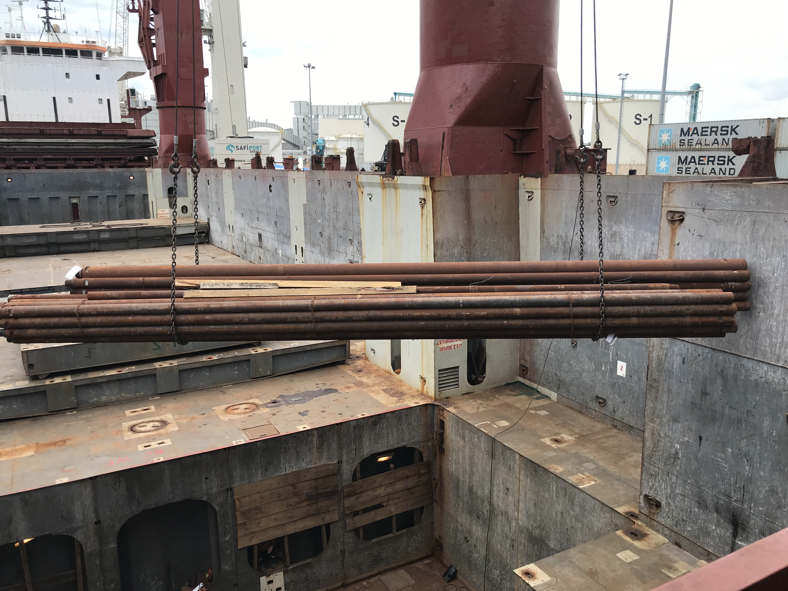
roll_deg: +0.5
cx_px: 394
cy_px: 296
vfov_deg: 49.7
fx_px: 637
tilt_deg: -11.8
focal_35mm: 28
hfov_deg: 63.4
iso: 20
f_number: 1.8
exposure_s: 1/887
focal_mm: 3.99
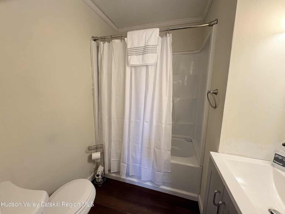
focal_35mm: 14
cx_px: 142
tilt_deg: -9.0
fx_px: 115
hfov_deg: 102.1
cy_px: 107
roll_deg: -0.4
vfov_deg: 85.7
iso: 160
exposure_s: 1/60
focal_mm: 2.22
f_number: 2.2
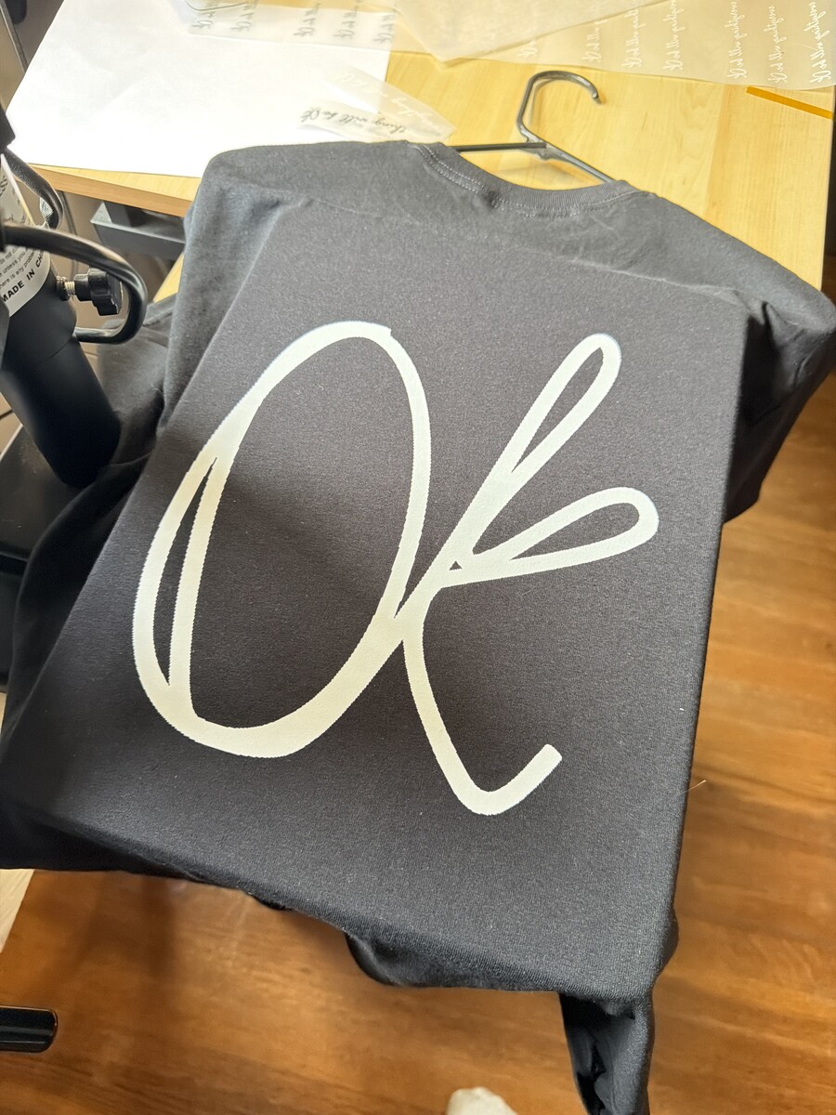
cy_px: 558
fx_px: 773
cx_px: 418
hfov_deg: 56.8
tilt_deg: -64.2
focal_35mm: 24
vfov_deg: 71.6
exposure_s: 1/45
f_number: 1.78
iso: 800
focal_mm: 6.76
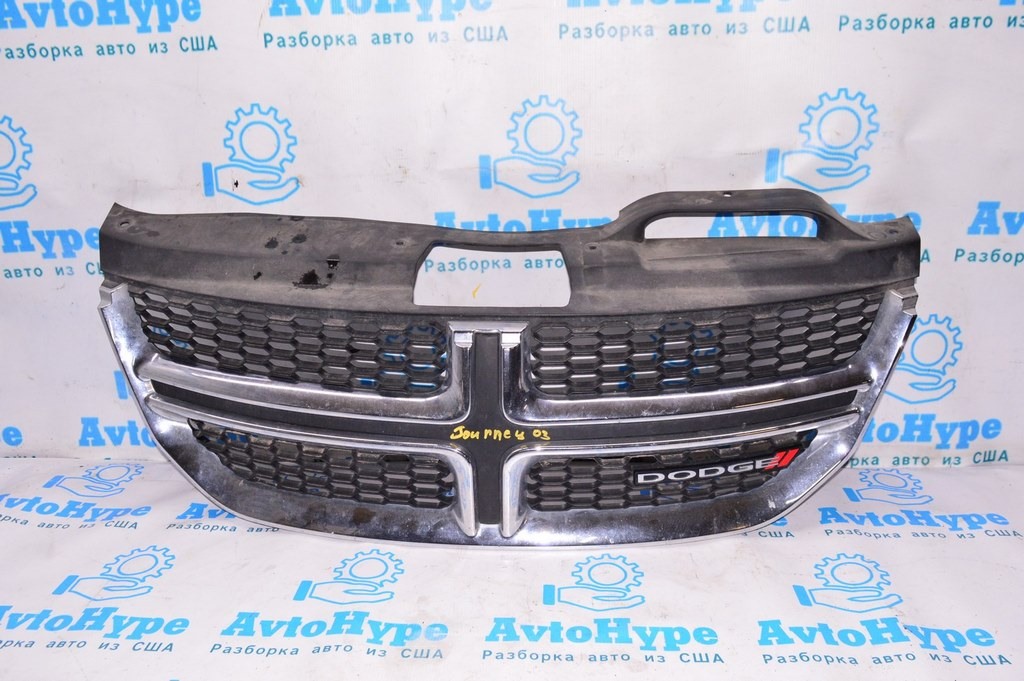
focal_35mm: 30
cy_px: 340
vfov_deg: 43.5
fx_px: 853
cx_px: 512
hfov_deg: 62.0
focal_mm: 20
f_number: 8
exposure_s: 1/160
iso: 1600
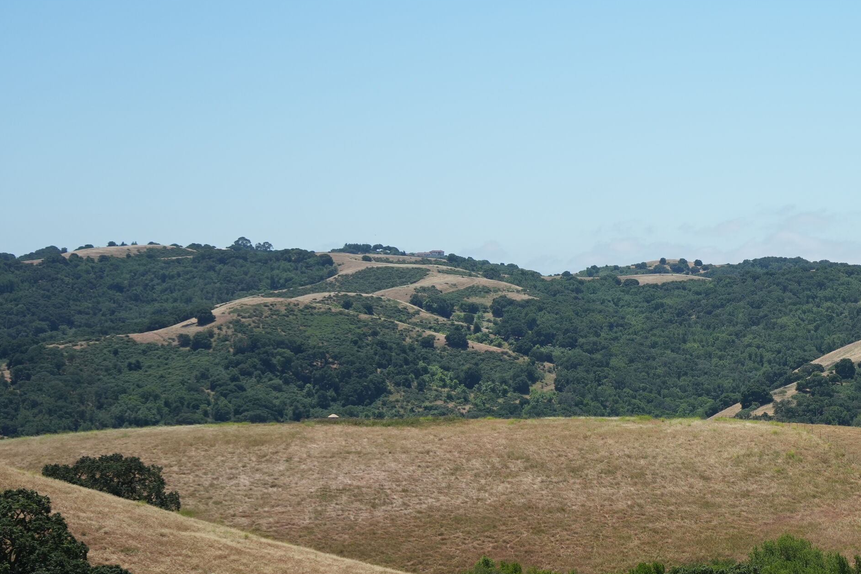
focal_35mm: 115
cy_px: 338
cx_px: 865
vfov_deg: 11.9
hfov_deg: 17.4
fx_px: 2750
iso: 200
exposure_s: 1/1600
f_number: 4.5
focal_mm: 50
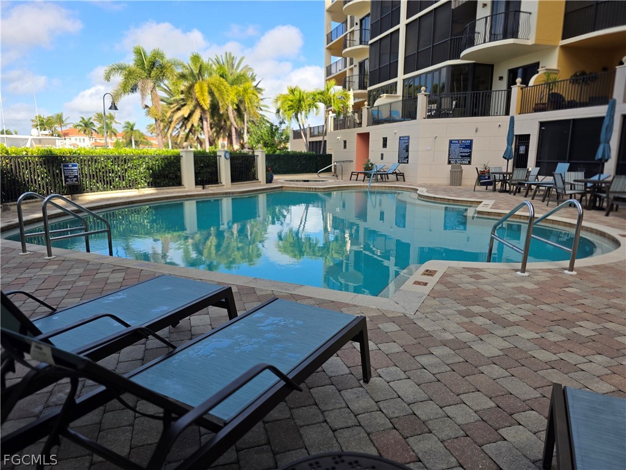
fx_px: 416
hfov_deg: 73.9
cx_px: 313
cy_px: 235
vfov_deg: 58.9
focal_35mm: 23
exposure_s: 1/2843
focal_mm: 6.3
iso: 80
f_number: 1.7
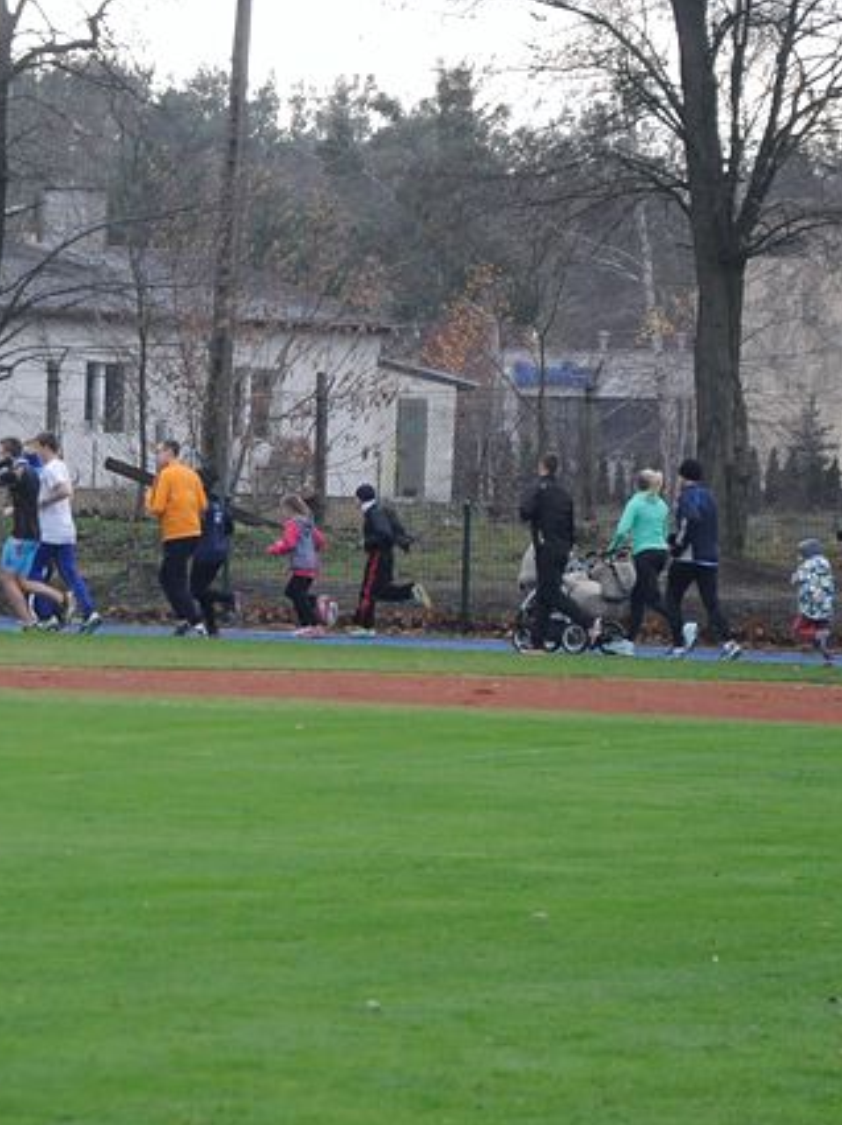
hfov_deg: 4.9
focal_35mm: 302
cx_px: 108
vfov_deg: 6.6
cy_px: 503
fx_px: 9803
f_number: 6.3
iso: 1250
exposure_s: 1/640
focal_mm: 105
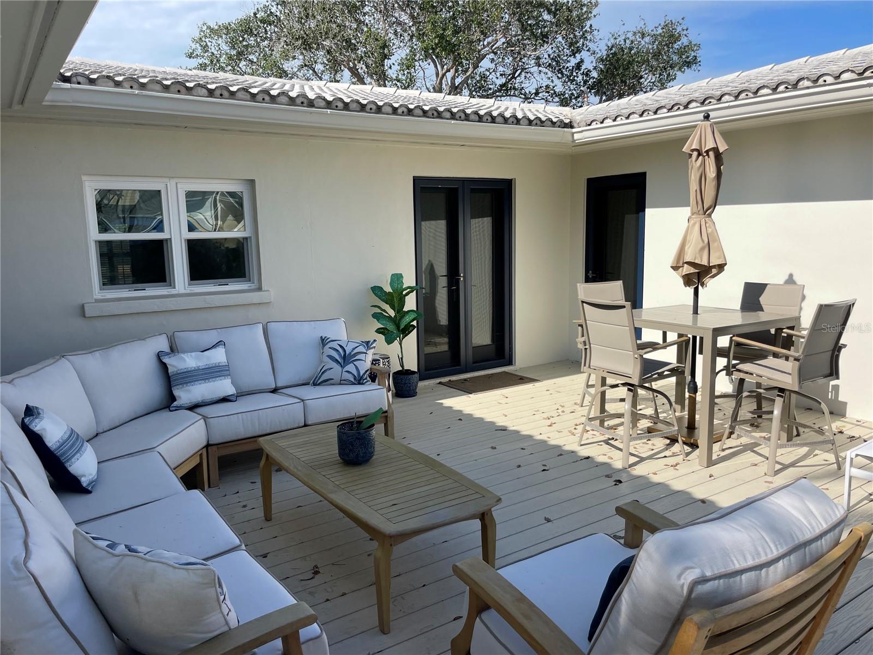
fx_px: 656
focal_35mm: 26
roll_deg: +1.2
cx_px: 436
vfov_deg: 53.1
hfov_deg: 67.3
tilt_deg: -8.1
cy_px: 328
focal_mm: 4.2
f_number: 1.6
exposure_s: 1/3125
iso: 32
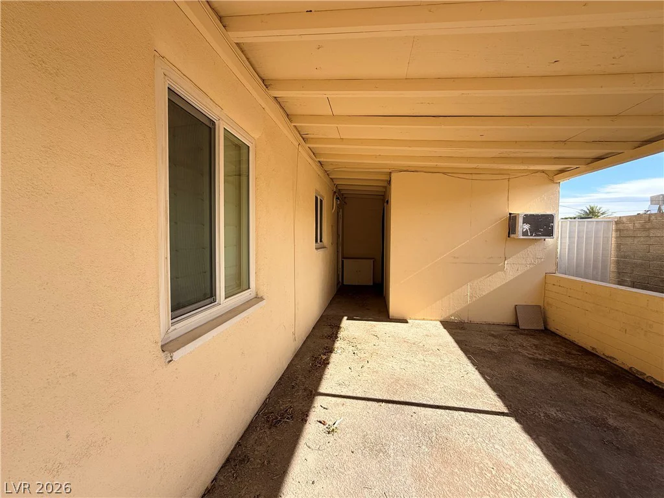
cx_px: 332
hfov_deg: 102.1
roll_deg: +0.1
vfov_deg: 85.7
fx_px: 269
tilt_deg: -2.0
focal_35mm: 14
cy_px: 249
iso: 50
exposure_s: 1/535
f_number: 2.2
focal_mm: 2.22
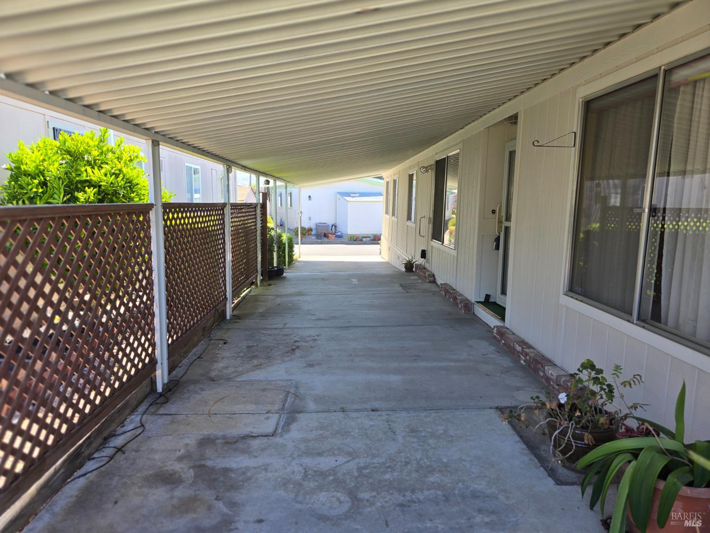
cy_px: 266
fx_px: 472
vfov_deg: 58.9
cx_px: 355
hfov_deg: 73.9
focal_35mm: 23
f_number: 1.7
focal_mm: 6.3
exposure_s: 1/120
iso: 16
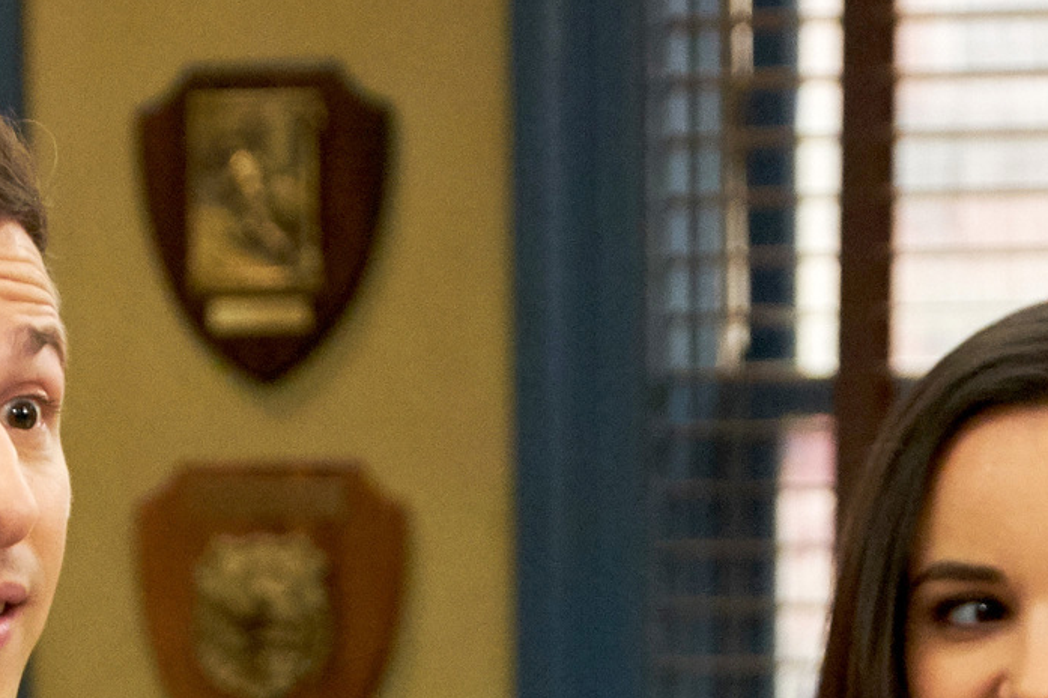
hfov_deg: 6.4
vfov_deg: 4.2
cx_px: 495
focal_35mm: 323
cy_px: 1402
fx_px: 9398
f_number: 3.6
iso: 2500
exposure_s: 1/160
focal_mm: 50
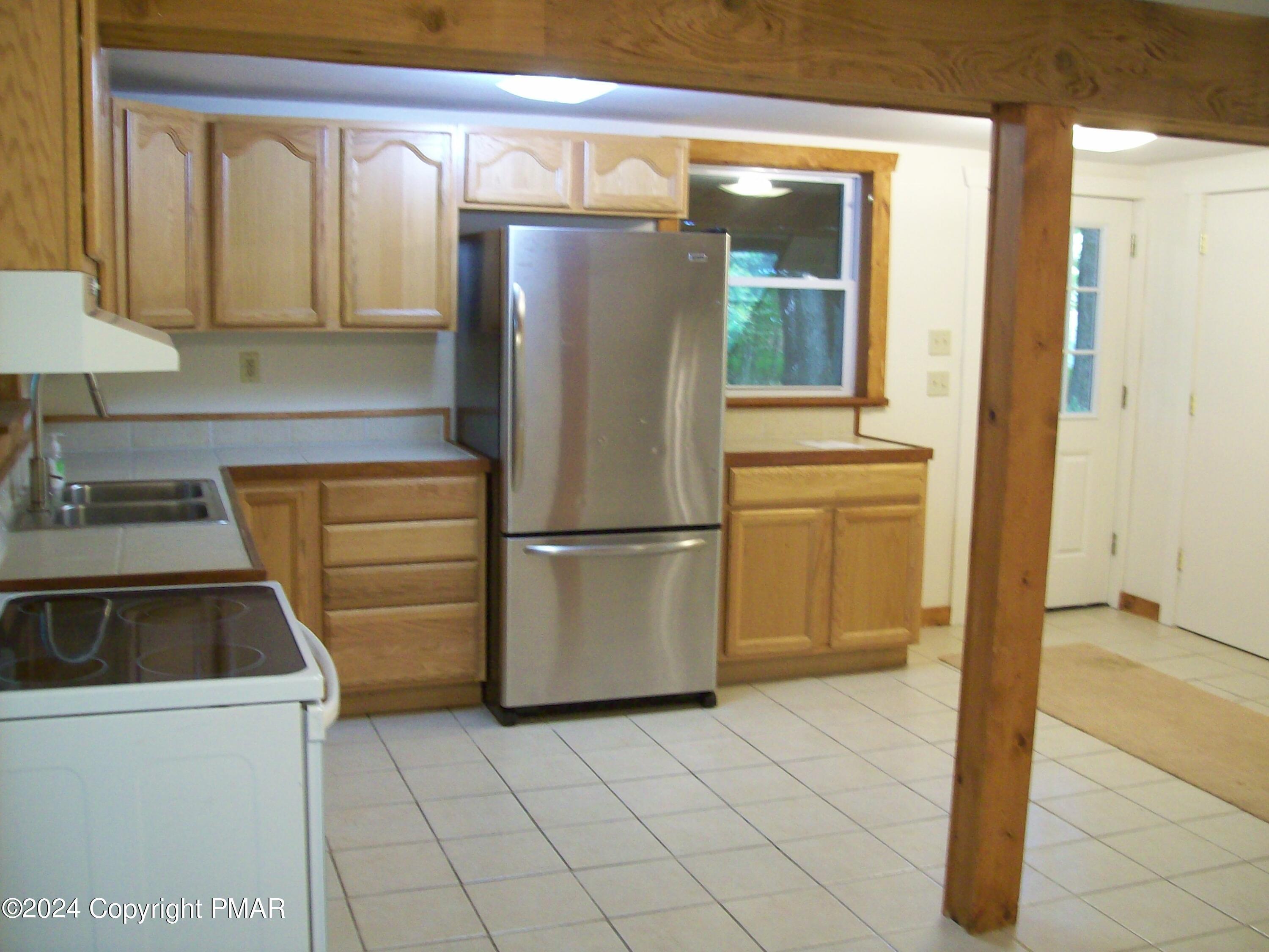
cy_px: 476
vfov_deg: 39.7
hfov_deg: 51.4
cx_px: 634
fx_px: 1320
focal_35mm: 36
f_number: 2.7
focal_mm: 6
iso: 160
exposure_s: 1/14.1
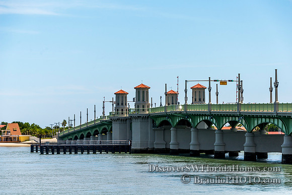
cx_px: 146
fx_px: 1095
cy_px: 98
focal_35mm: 135
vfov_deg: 10.2
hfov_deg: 15.2
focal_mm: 135
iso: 200
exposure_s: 1/1000
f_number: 7.1
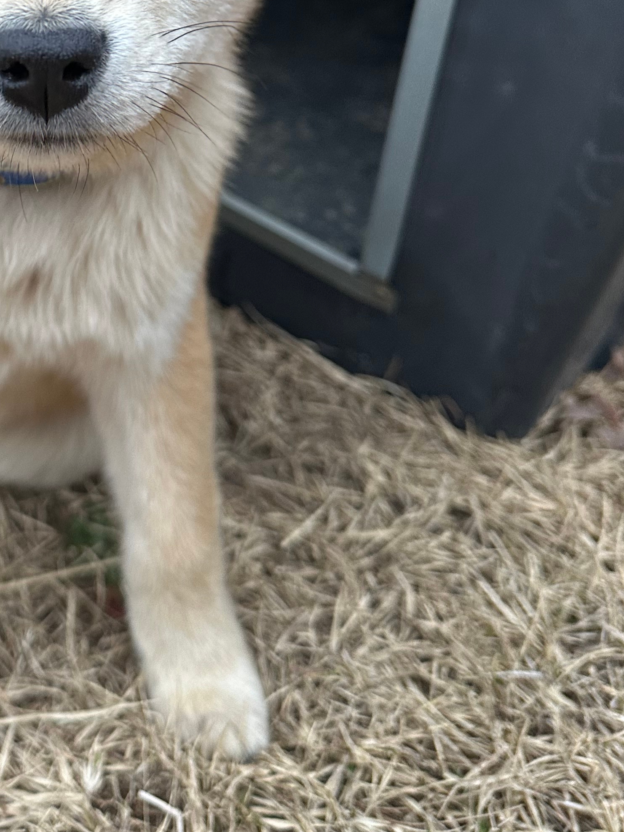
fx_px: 1178
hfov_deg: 28.1
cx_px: 16
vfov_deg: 35.6
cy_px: 21
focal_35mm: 49
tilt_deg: -27.1
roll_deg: -7.7
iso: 250
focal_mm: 6.86
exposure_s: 1/109
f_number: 1.78
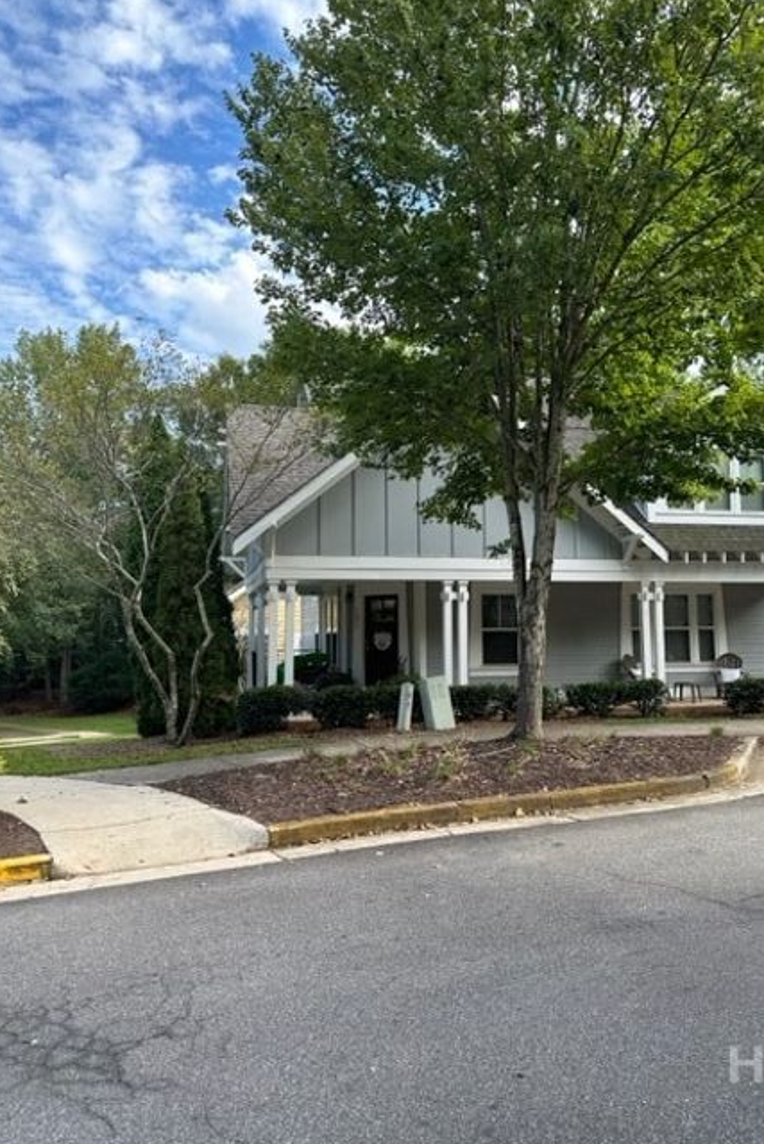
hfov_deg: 49.4
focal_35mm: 26
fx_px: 827
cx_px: 440
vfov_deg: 69.4
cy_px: 560
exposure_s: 1/659
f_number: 1.78
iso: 80
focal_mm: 6.86
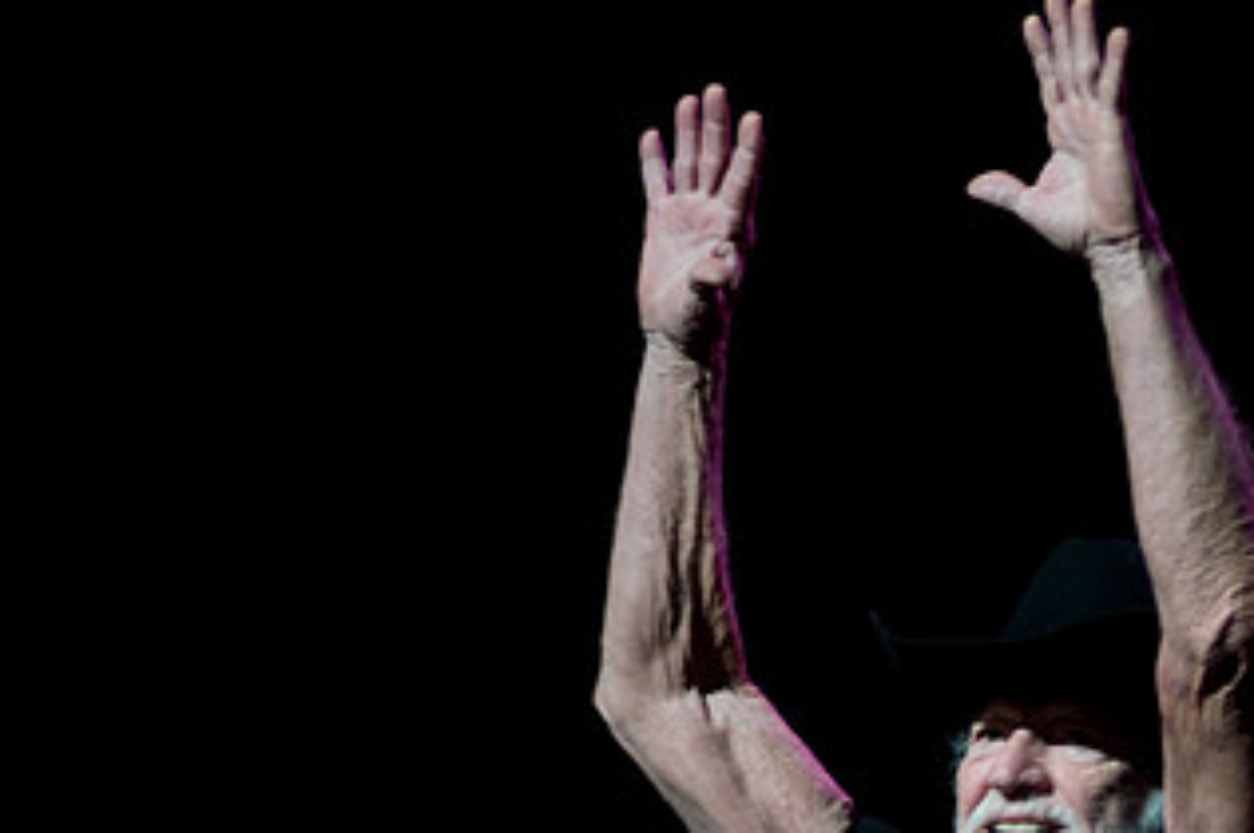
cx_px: 972
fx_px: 15345
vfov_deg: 3.1
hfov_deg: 4.7
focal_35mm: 441
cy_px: 676
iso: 800
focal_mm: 160
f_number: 3.2
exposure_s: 1/320
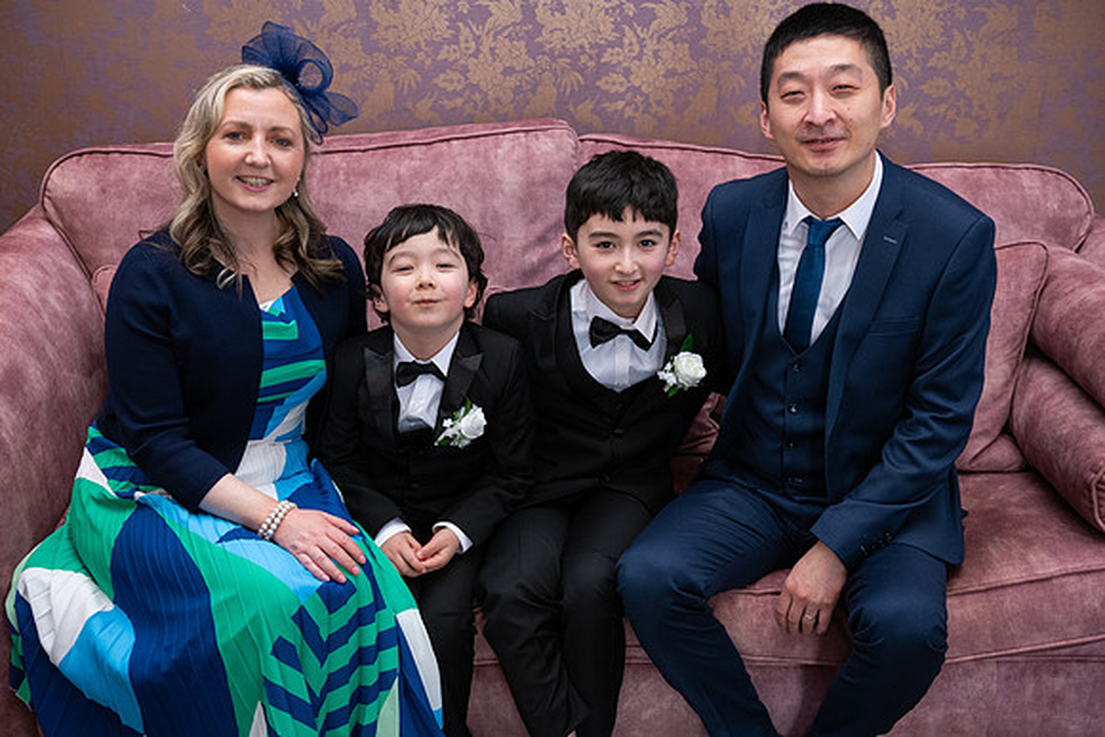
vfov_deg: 29.4
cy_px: 383
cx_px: 545
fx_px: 1404
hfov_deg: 43.0
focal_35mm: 46
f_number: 3.5
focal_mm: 44
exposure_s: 1/160
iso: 800
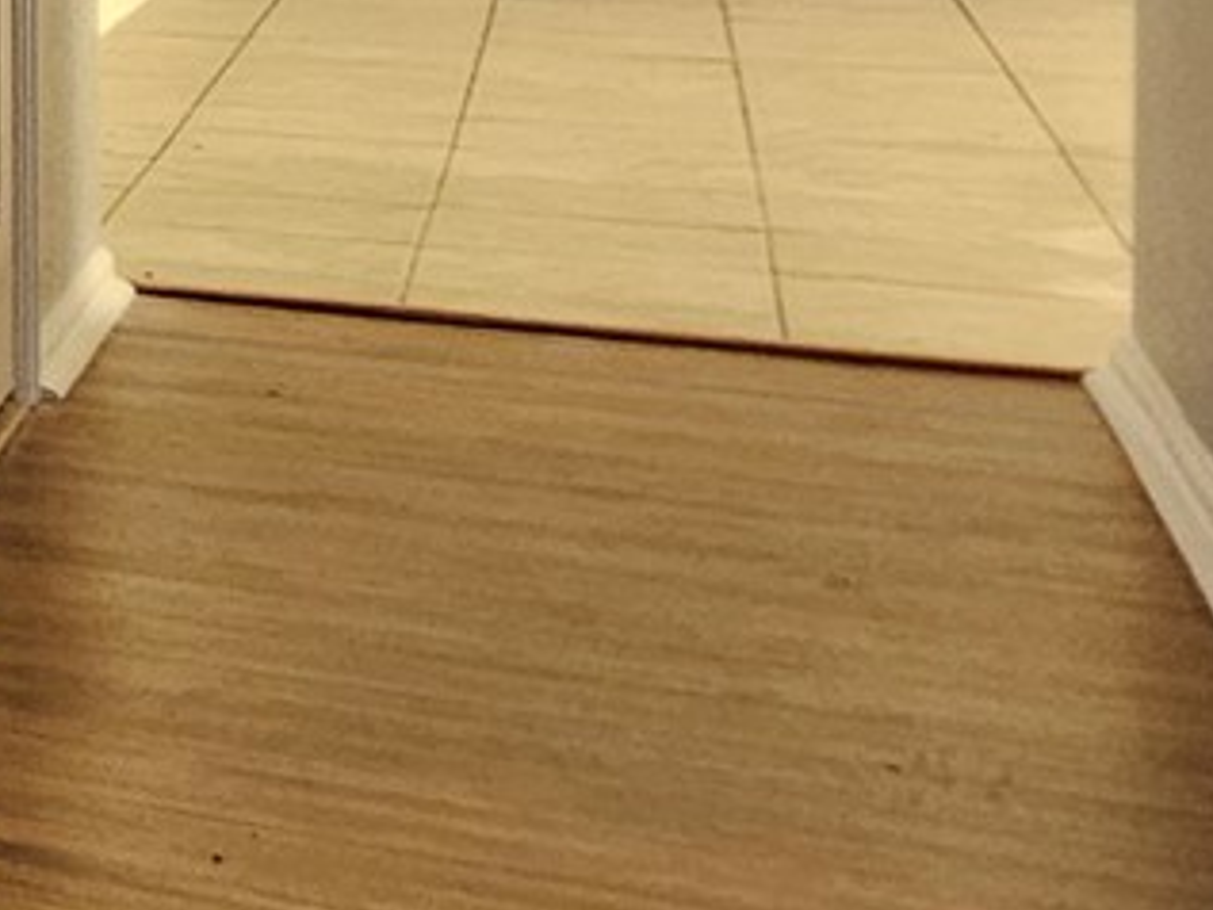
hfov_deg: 11.2
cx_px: -2503
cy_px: -249
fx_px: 2945
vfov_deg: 16.7
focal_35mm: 84
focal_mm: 2.2
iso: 200
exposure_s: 1/60
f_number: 2.2
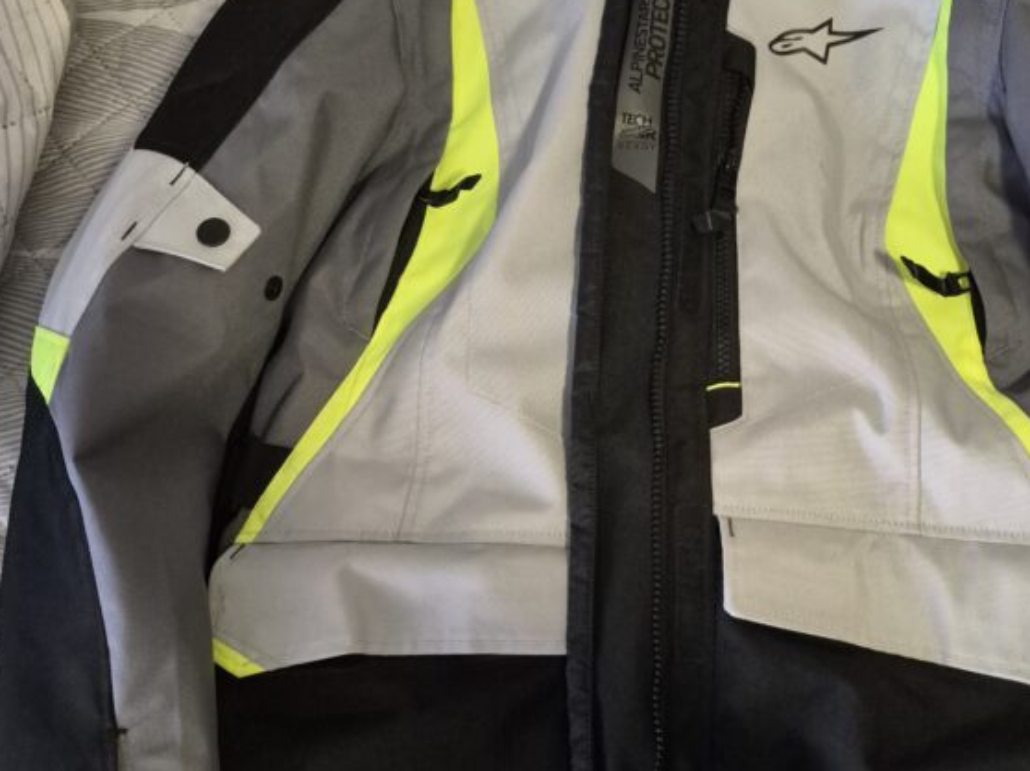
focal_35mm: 33
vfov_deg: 42.9
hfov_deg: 54.3
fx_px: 981
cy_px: 411
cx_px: 683
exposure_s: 1/100
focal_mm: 5.4
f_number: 1.8
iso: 2000
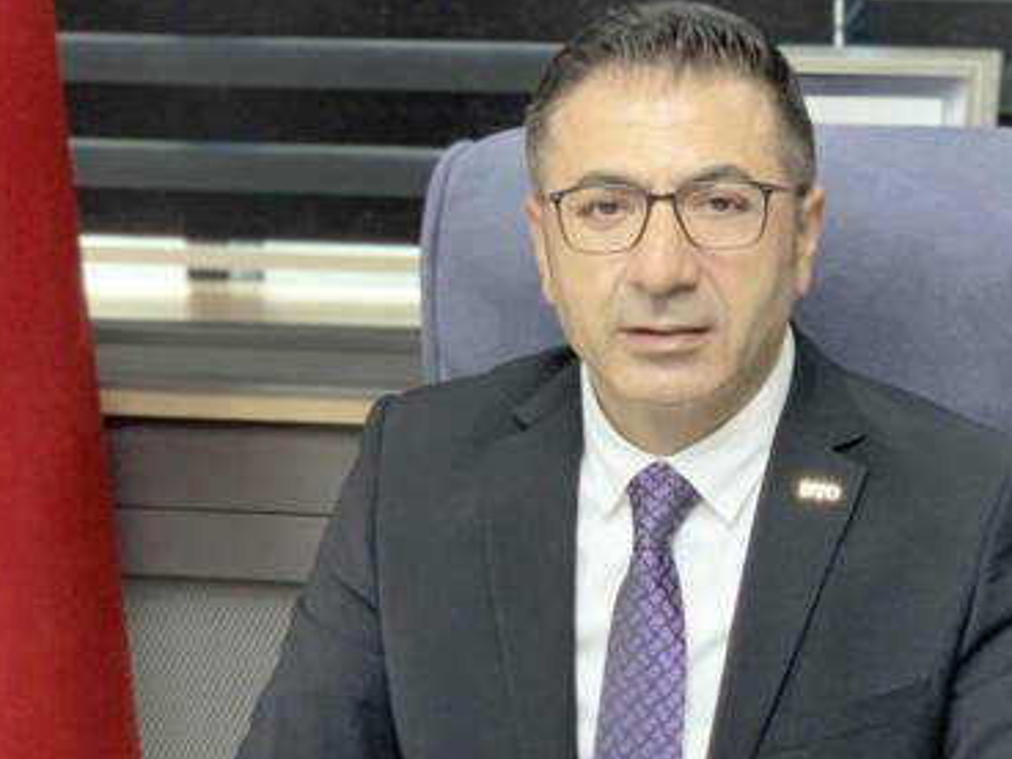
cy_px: 487
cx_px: 715
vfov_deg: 13.1
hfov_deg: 17.3
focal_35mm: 113
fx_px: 3304
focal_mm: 6
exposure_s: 1/60
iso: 200
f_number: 2.4
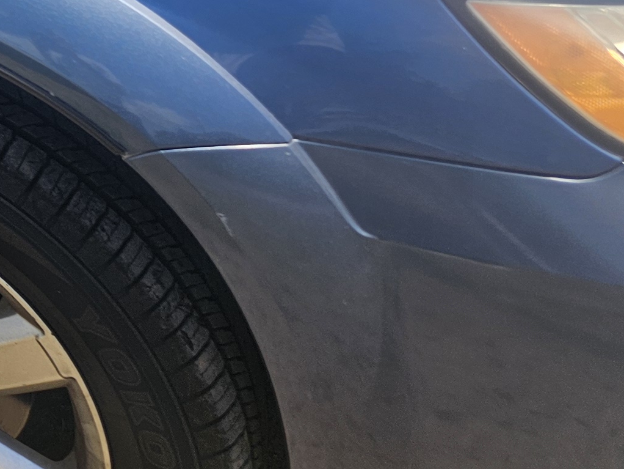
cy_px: -306
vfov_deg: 14.8
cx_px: -543
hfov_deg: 17.2
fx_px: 1623
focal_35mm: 90
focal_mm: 6.3
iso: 10
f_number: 1.7
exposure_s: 1/384
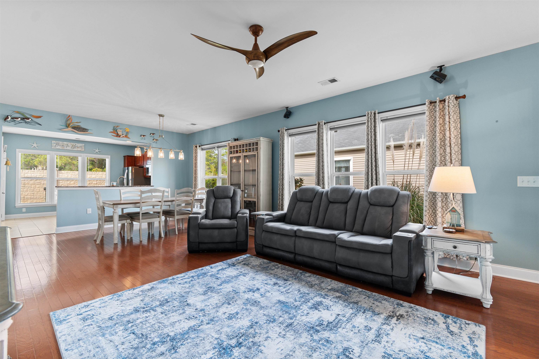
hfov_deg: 100.4
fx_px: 225
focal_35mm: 15
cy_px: 180
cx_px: 270
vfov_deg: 77.3
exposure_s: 1/25
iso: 100
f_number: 4.5
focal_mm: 10
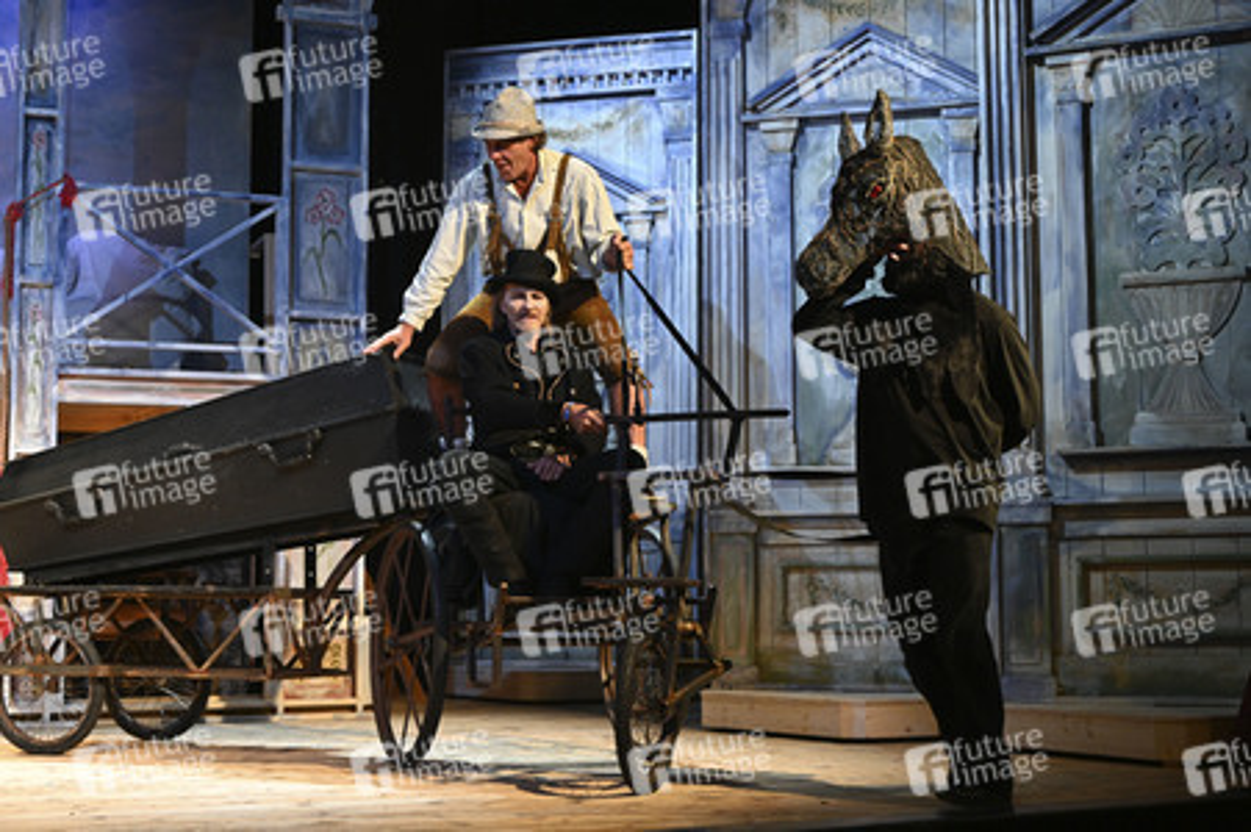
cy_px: 416
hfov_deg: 39.6
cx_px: 626
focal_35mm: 50
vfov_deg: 27.0
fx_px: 1736
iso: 3200
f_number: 5.6
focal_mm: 50
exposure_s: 1/200
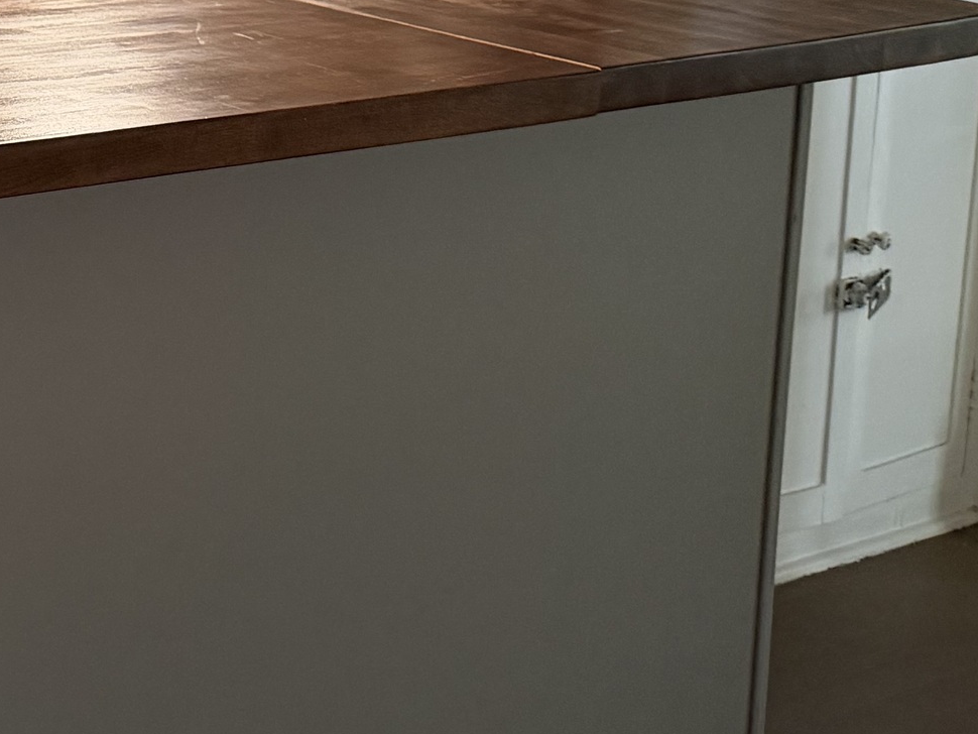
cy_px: -131
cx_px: -288
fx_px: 2148
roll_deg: -0.6
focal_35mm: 76
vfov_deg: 18.4
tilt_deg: -7.2
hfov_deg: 22.9
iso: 320
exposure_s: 1/60
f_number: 1.78
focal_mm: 6.76
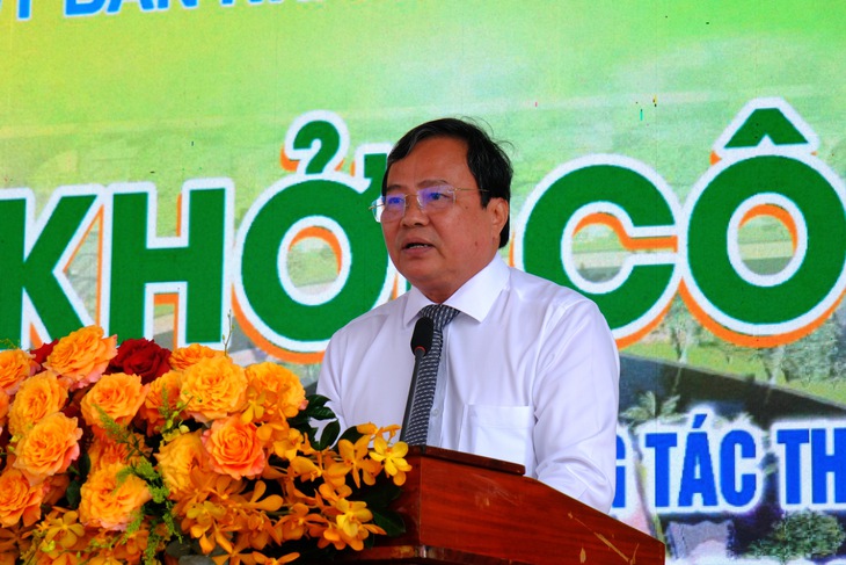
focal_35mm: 120
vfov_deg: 11.4
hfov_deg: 17.1
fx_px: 2820
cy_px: 282
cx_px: 423
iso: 320
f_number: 9
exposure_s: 1/100
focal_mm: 80
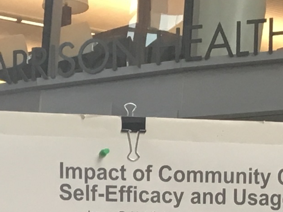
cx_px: 2
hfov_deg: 10.5
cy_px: 634
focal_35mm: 187
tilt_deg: -6.8
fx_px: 1529
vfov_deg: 7.1
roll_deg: +0.8
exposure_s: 1/30
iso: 40
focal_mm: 4.15
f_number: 2.2
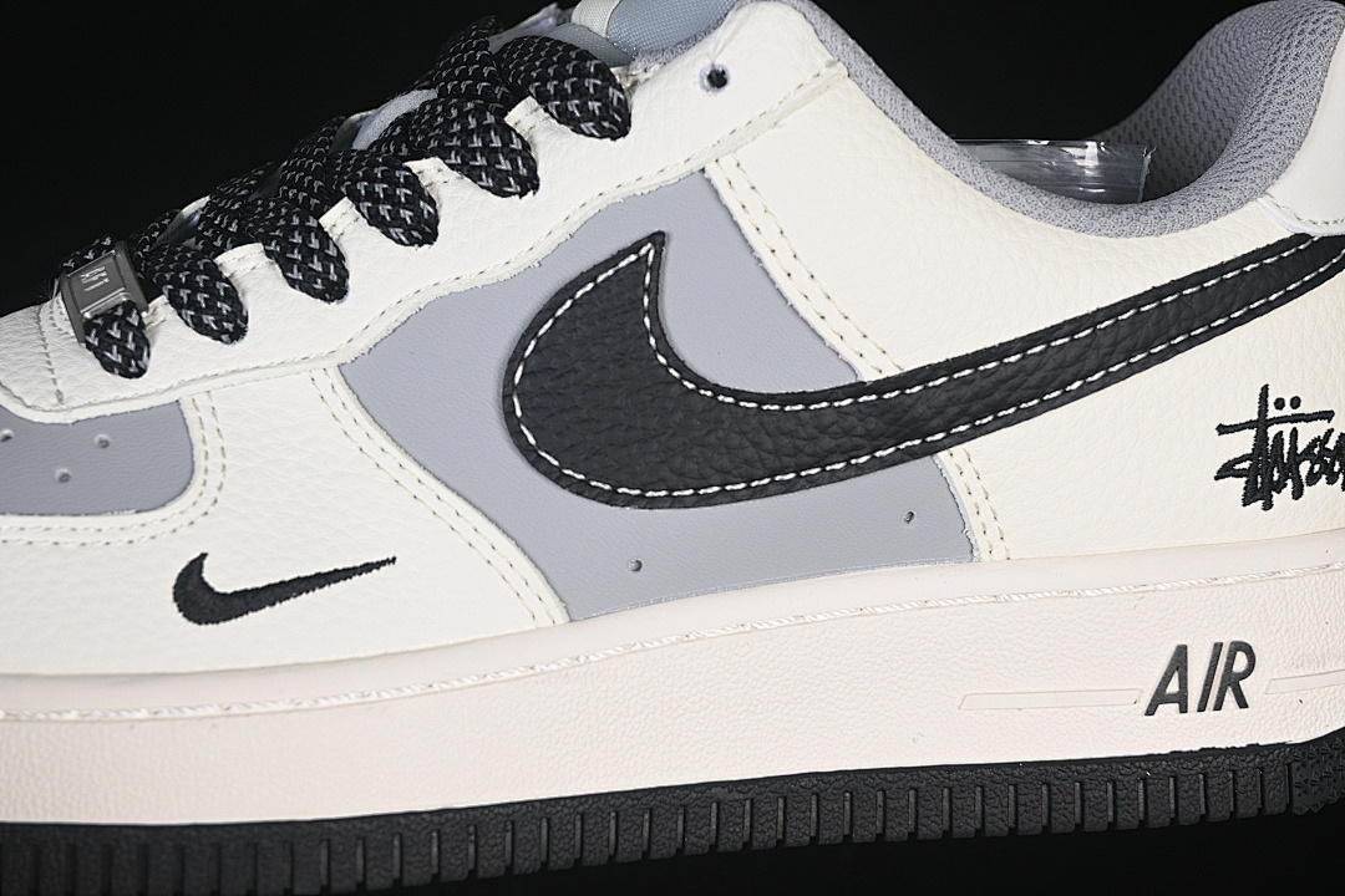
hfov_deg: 27.0
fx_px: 2802
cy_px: 448
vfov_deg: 18.2
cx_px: 672
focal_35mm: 75
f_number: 7.1
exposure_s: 1/60
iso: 160
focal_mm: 50
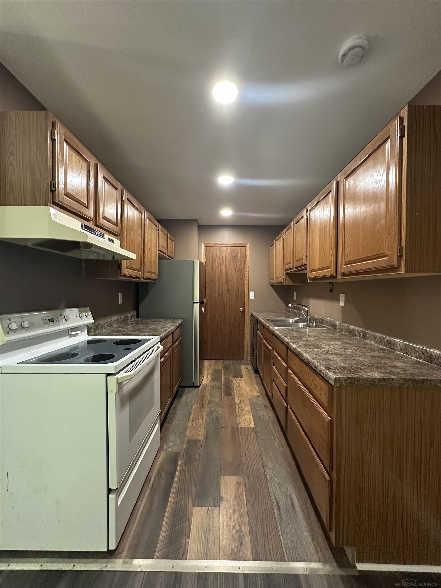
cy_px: 294
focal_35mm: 14
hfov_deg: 85.7
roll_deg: -1.3
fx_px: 238
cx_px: 220
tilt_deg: -0.1
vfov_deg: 102.1
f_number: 2.2
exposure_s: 1/60
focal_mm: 2.22
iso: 400
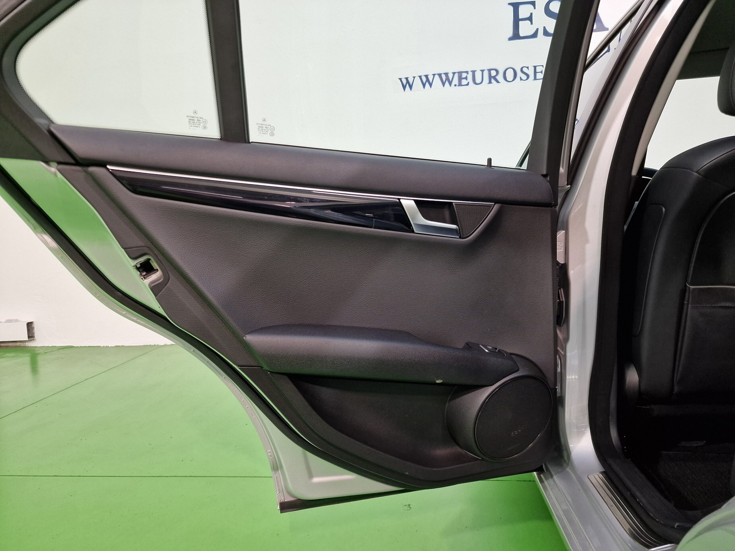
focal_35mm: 23
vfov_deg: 58.9
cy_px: 276
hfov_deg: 73.9
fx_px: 488
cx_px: 368
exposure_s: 1/100
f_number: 1.8
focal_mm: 6.4
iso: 200
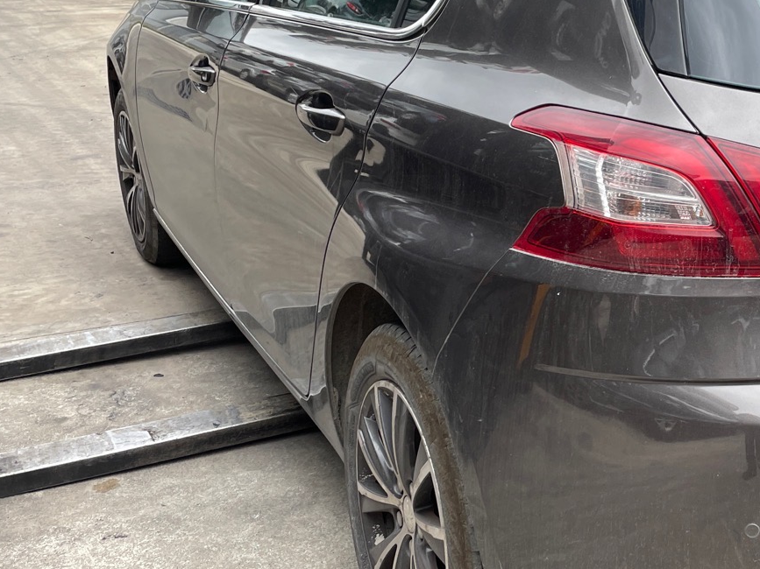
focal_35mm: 54
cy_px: 209
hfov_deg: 33.4
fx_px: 1185
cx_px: 708
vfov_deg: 26.9
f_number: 1.6
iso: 40
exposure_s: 1/121
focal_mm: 4.2
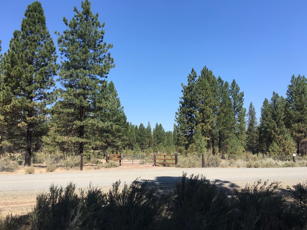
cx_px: 154
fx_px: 257
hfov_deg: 61.7
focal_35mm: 29
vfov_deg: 48.2
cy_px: 115
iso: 25
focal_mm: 4.15
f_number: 2.2
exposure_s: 1/927
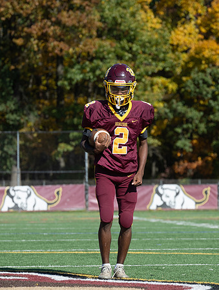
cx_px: 125
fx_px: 1551
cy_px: 155
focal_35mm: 184
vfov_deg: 10.7
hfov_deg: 8.1
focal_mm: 74
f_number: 2.8
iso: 125
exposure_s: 1/2000
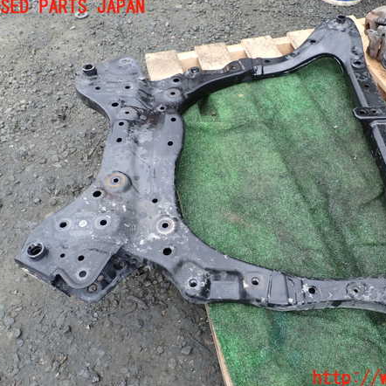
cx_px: 248
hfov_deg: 53.3
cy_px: 193
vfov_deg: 54.0
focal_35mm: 30
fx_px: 378
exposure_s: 1/200
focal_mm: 4.5
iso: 100
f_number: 2.8
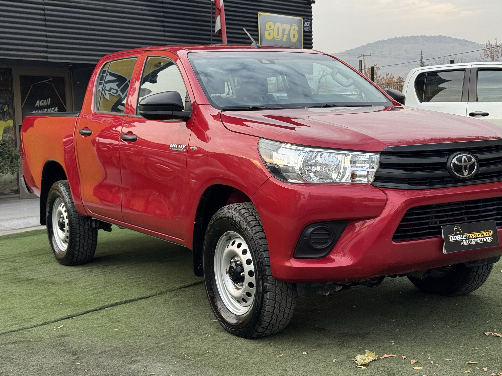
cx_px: 283
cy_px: 177
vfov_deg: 26.6
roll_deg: +2.3
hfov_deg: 34.9
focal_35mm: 55
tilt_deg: -2.8
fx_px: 798
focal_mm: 6.76
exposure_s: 1/407
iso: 64
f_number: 1.78
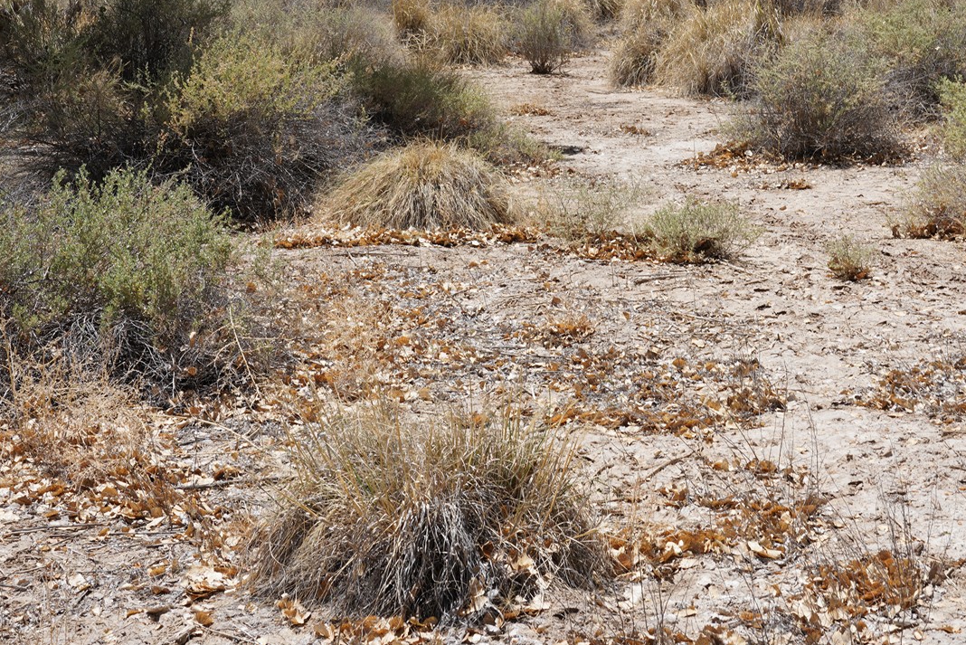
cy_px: 44
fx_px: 1960
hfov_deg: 27.6
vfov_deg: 18.3
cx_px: 586
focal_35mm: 73
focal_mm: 39
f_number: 14
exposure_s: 1/100
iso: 100
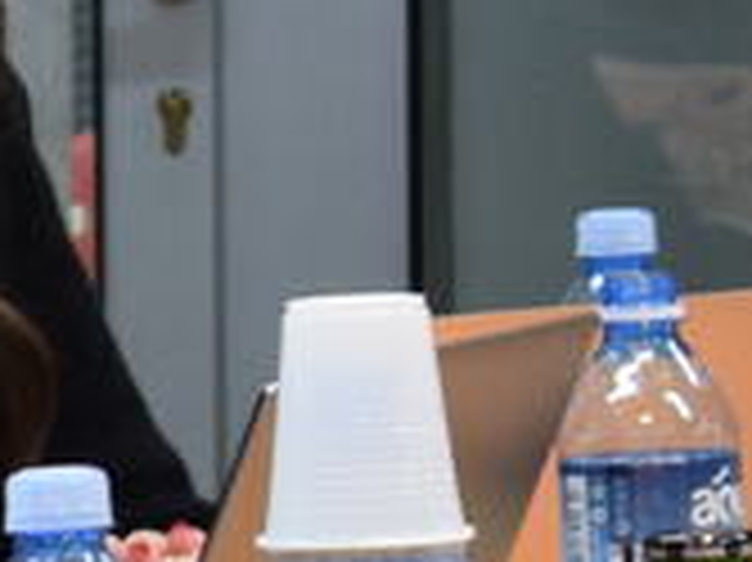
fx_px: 15463
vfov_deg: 2.1
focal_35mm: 712
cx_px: -1387
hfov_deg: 2.8
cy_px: 692
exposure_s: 1/13
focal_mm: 55
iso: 800
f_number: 5.6
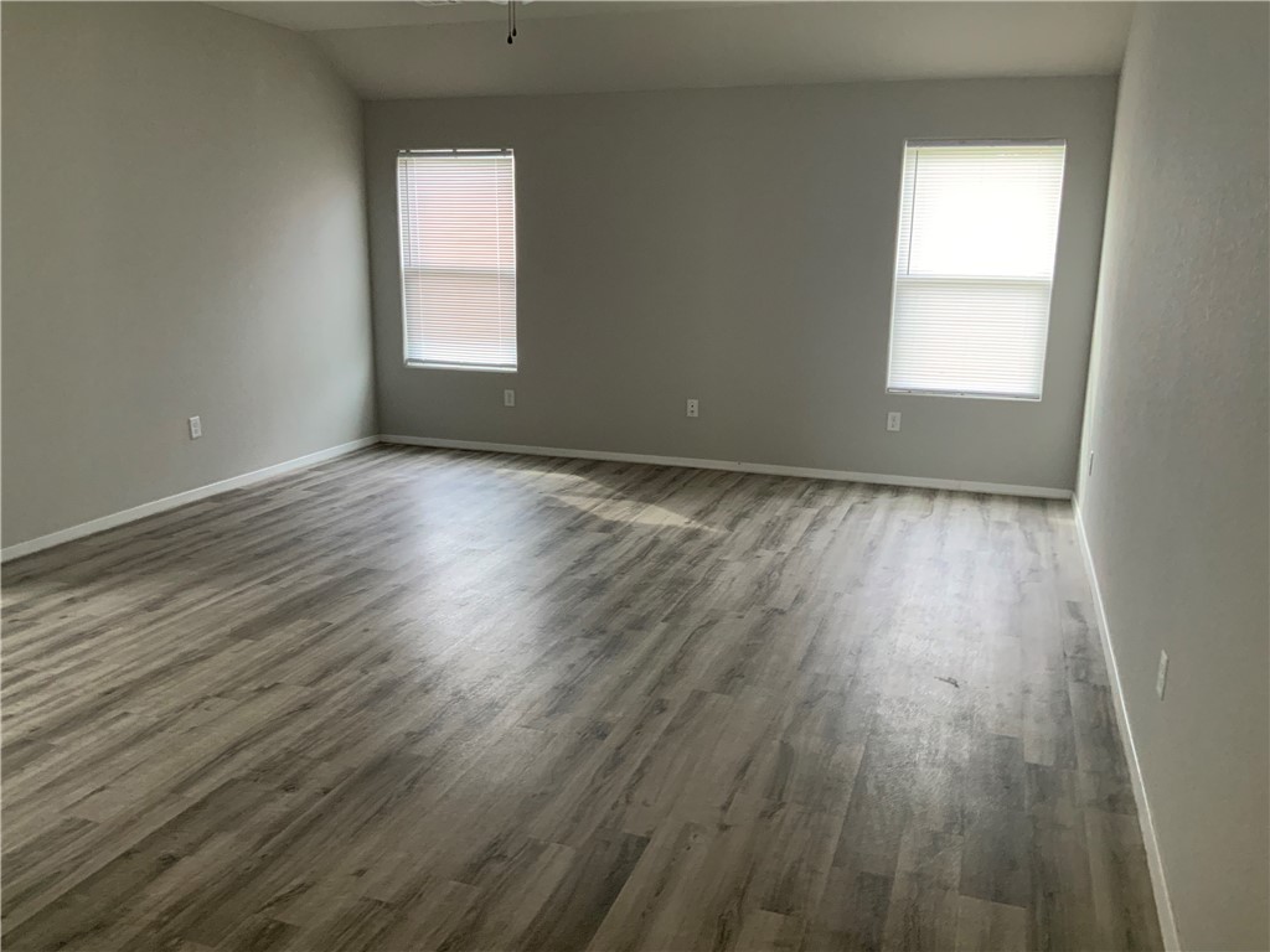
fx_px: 1064
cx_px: 635
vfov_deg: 48.2
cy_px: 476
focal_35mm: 29
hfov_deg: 61.7
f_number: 1.8
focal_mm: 3
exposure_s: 1/60
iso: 125
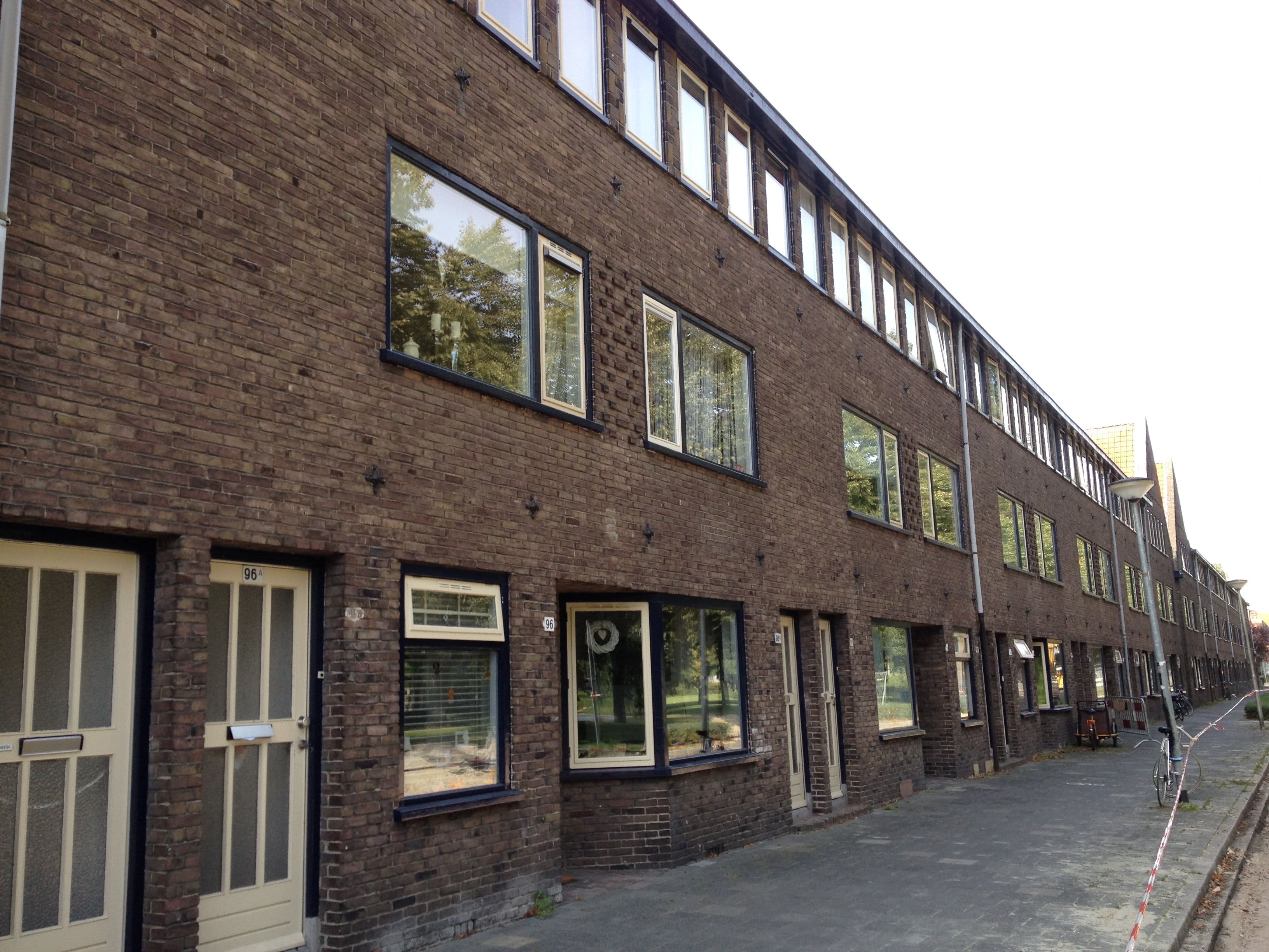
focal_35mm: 35
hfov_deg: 52.6
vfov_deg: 40.7
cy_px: 476
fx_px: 1283
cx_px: 634
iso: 50
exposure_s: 1/286
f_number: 2.4
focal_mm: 4.3
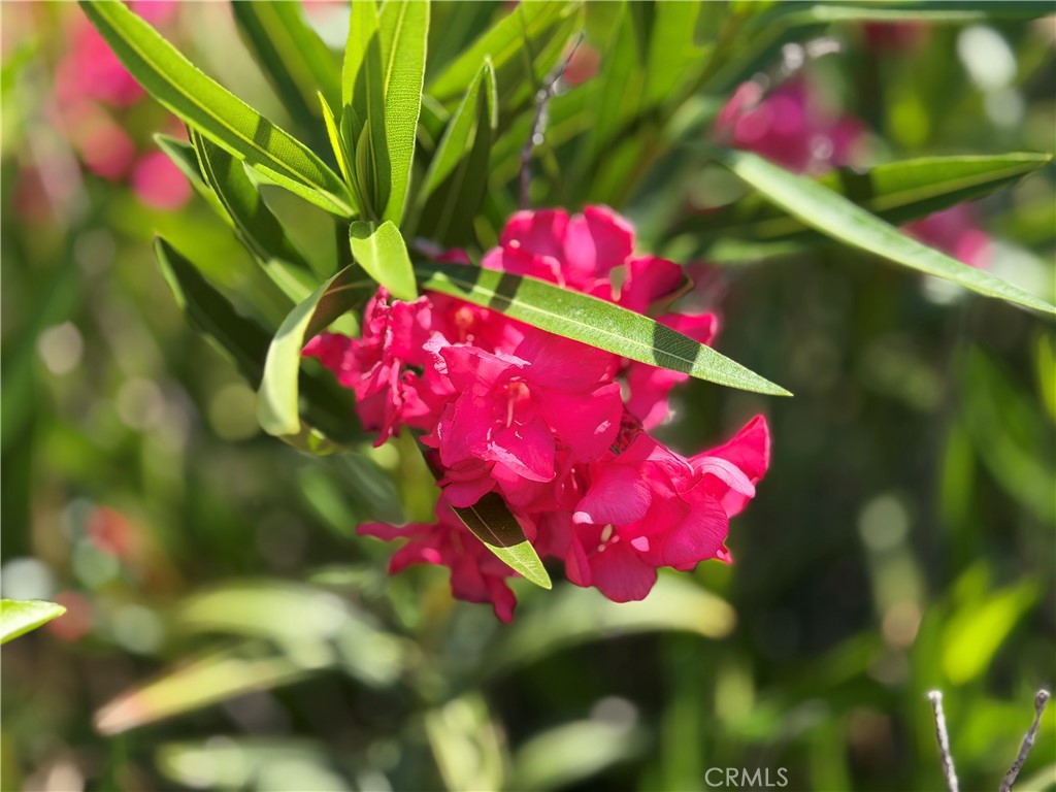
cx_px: 528
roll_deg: -0.2
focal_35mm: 48
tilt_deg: -11.6
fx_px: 1464
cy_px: 396
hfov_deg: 39.7
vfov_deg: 30.3
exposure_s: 1/895
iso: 64
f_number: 1.78
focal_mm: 6.76
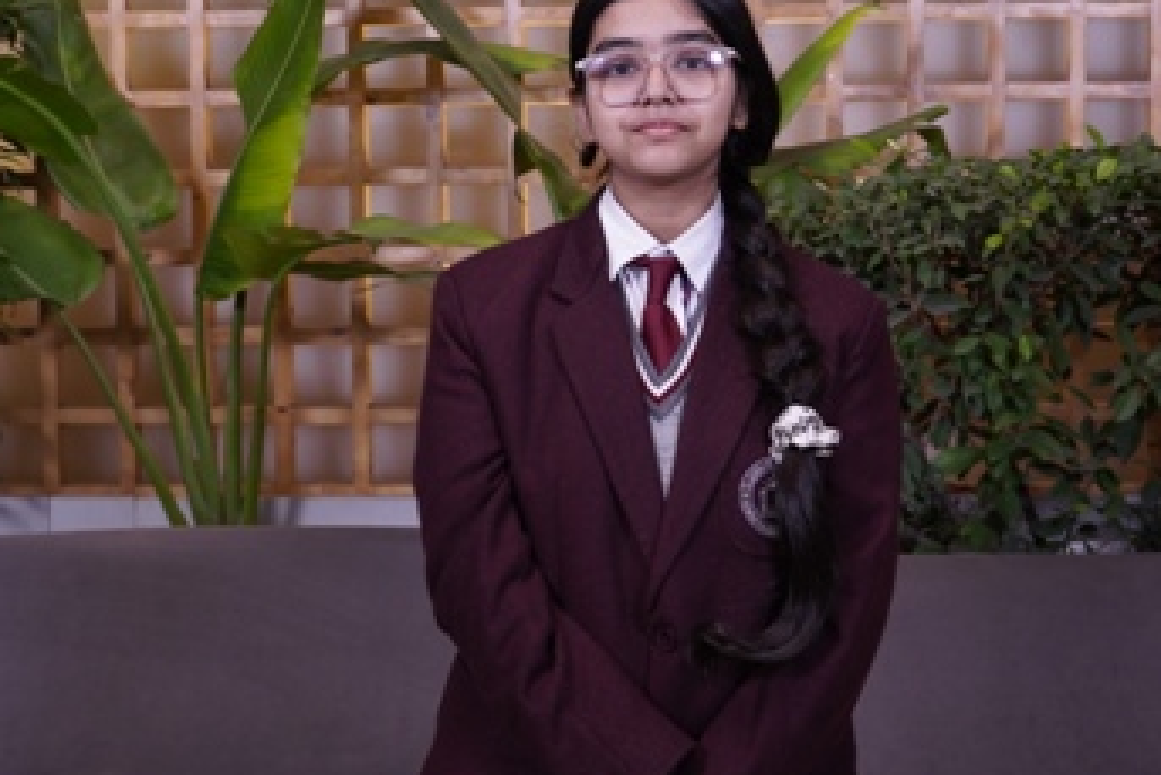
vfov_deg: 21.2
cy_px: 303
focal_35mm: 64
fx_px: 2065
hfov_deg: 31.4
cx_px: 650
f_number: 5
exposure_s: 1/125
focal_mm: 33
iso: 640
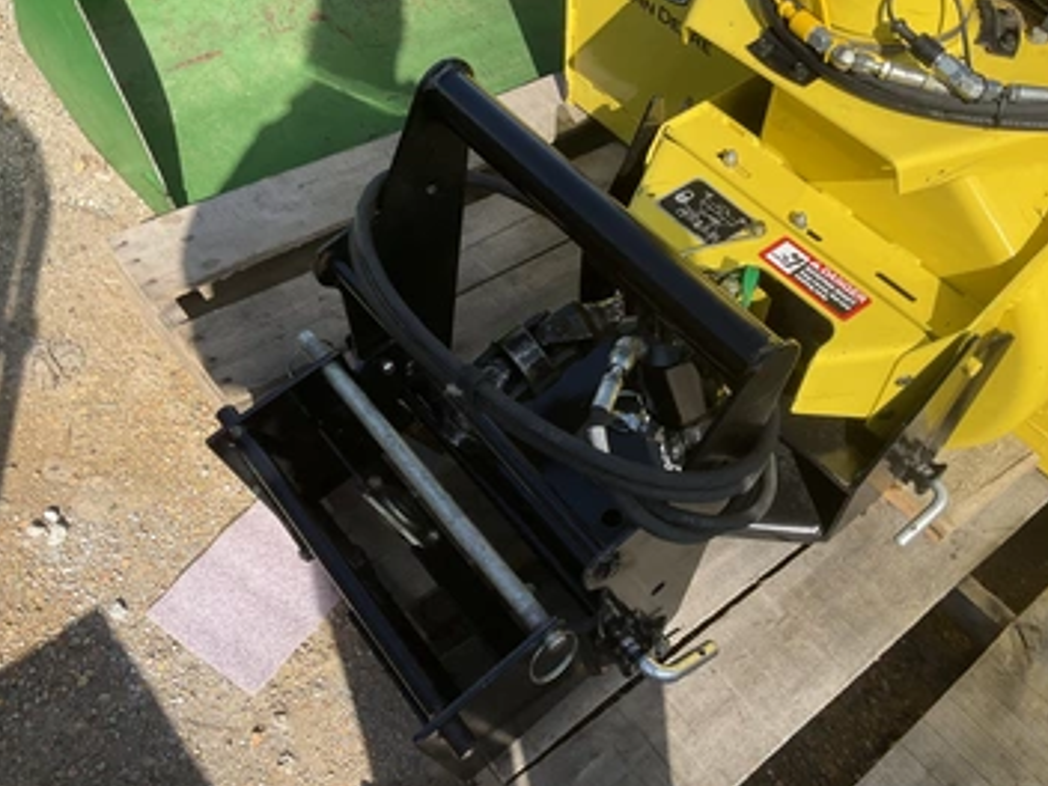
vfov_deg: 42.9
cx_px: 545
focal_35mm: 33
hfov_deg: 55.3
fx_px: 999
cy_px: 372
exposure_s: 1/1377
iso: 25
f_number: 1.8
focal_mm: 3
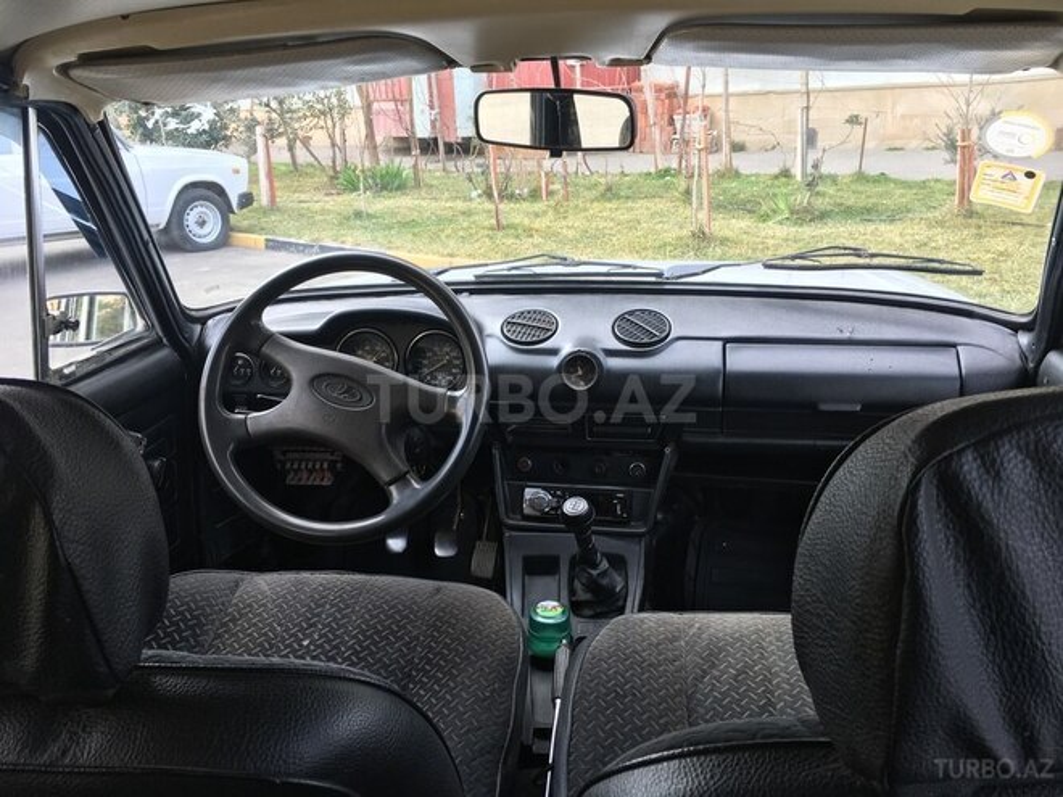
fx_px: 891
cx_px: 532
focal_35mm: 29
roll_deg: +2.7
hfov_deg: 61.7
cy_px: 398
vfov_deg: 48.2
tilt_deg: -19.1
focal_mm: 4.15
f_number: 2.2
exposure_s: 1/100
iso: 25
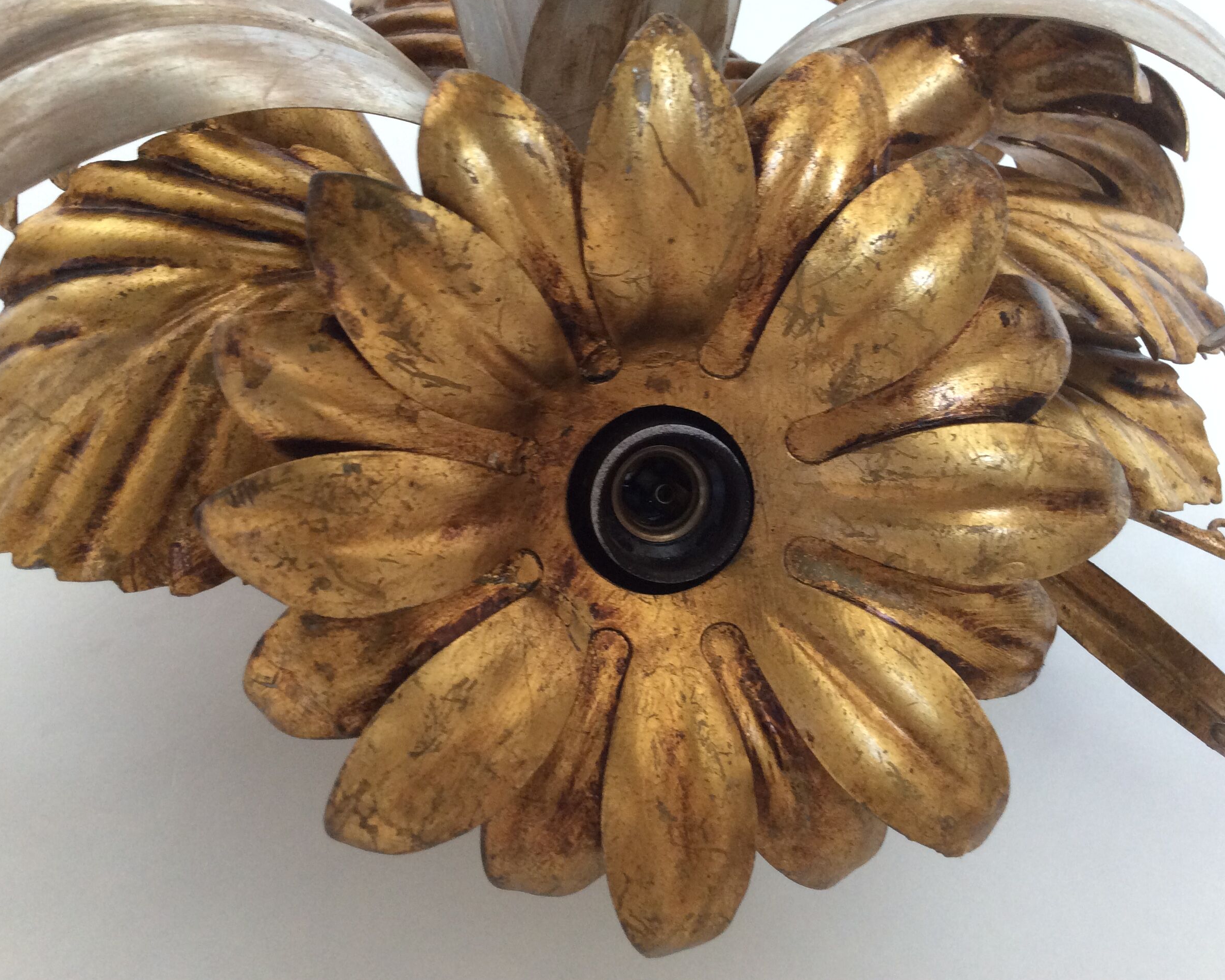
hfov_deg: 52.8
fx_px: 1233
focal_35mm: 34
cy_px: 487
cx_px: 582
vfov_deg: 43.4
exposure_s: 1/25
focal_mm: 3.3
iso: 100
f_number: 2.4
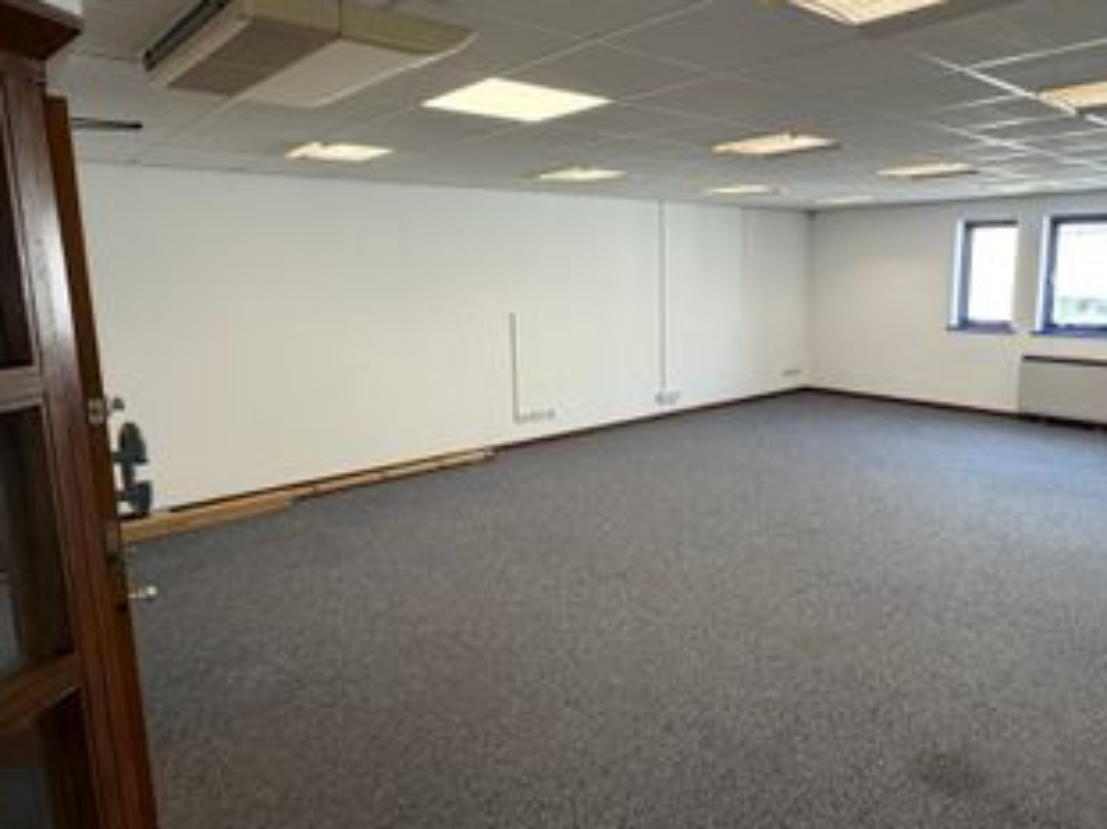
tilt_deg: -9.0
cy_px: 391
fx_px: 575
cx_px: 655
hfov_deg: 86.9
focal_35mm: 18
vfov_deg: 71.5
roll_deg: +0.8
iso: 125
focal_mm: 2.22
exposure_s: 1/100
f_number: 2.2
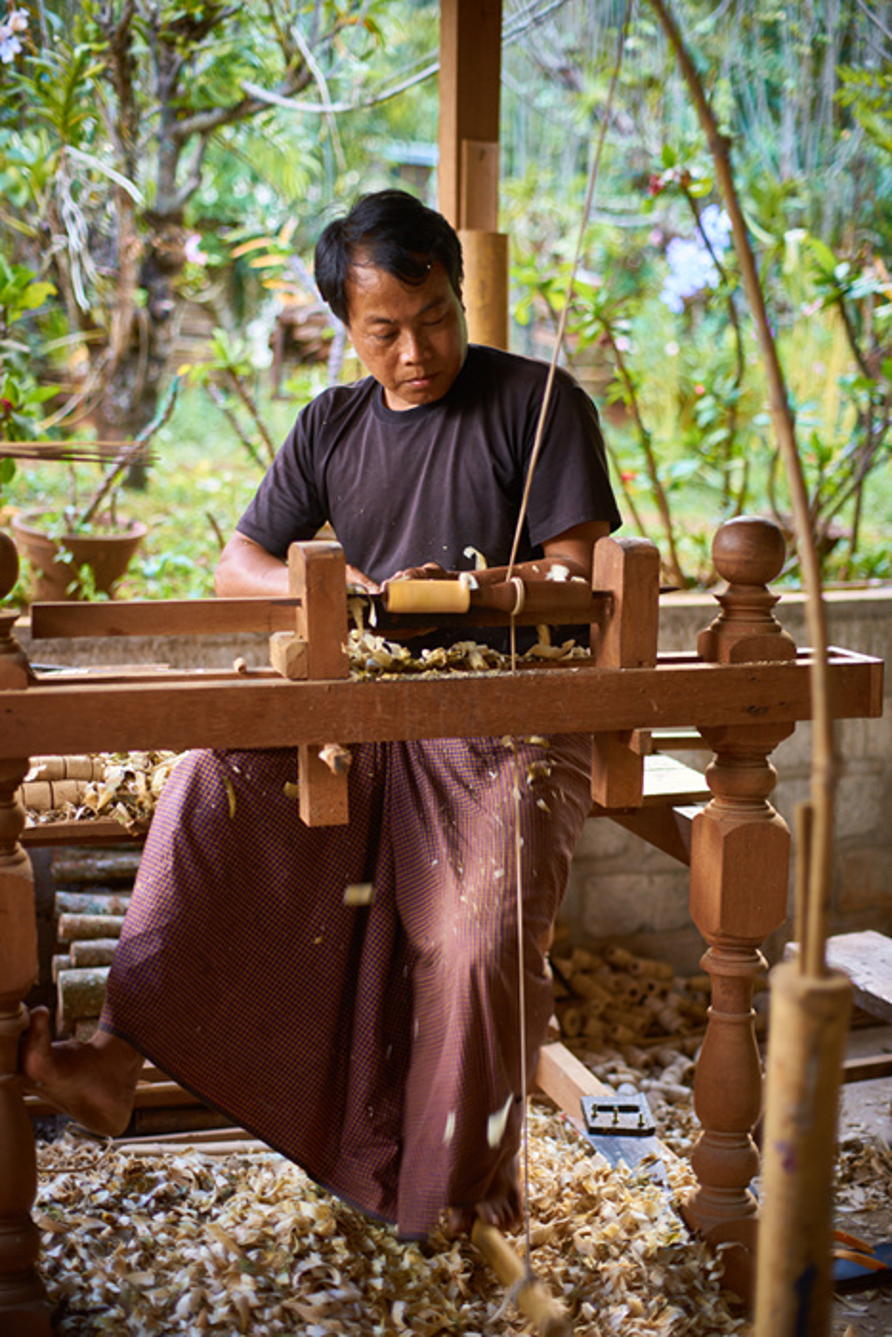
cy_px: 668
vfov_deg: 39.6
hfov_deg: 27.0
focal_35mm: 50
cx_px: 446
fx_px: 1857
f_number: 2
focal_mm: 50
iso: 200
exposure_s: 1/90
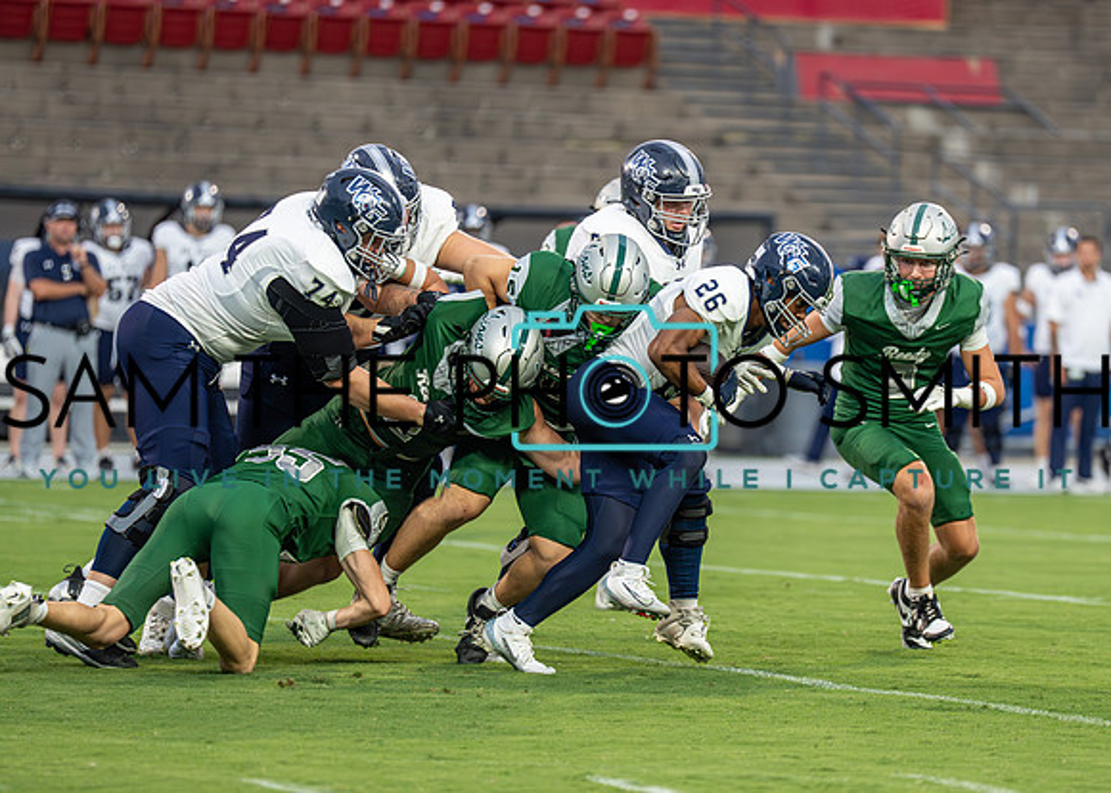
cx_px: 767
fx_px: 8545
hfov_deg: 7.4
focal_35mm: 271
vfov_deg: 5.3
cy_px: 421
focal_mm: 200
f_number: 2.8
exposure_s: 1/1250
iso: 1600
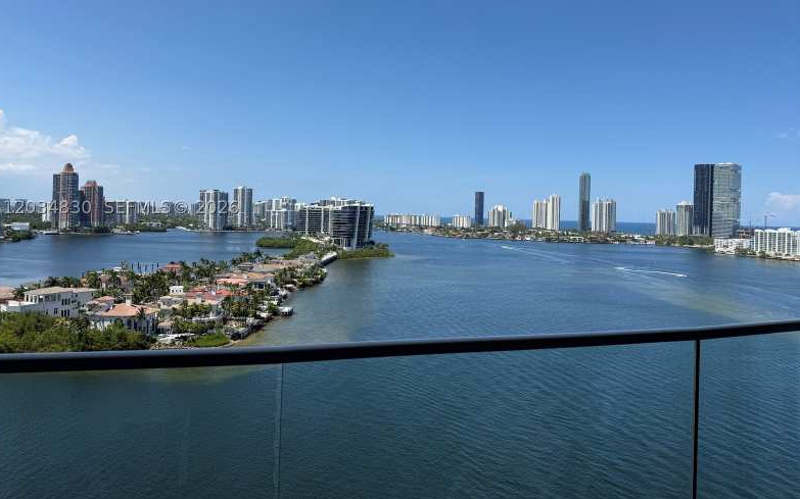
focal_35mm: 26
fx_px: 567
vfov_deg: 47.4
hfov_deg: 70.4
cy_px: 207
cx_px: 395
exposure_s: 1/5714
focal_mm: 6.76
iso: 80
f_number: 1.78
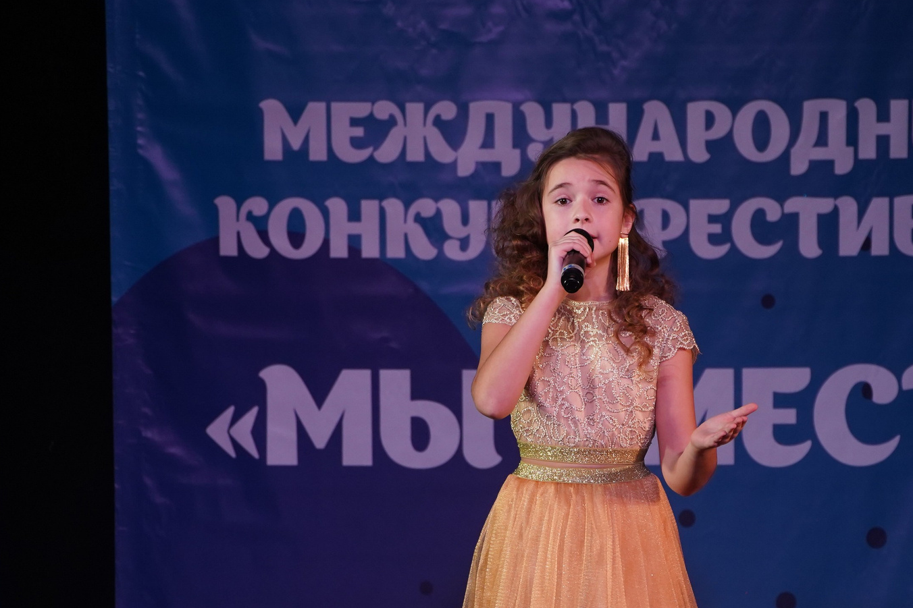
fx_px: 9078
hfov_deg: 5.8
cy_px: 537
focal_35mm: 358
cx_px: 610
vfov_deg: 3.8
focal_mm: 189
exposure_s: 1/250
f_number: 5.6
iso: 1600
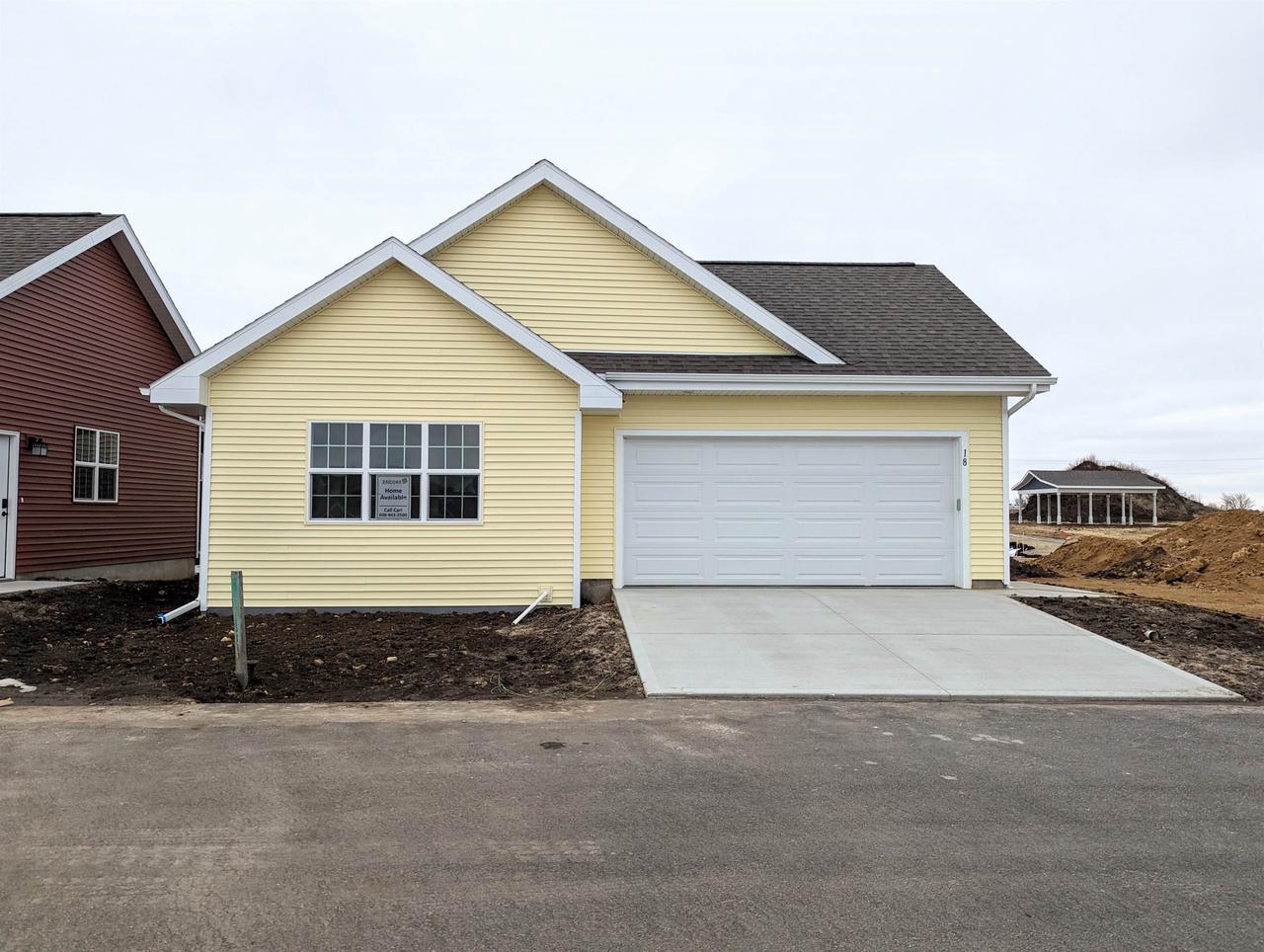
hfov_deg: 71.5
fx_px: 878
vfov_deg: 56.9
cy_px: 476
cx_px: 632
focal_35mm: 24
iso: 102
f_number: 1.85
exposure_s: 1/750
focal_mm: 6.81
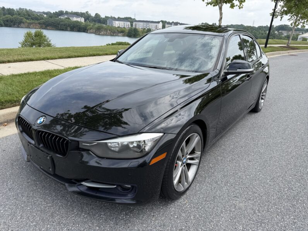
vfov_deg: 56.8
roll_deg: -4.0
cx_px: 154
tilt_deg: -22.2
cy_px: 116
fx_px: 214
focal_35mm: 24
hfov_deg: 71.6
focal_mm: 6.76
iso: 80
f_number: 1.78
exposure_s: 1/2053
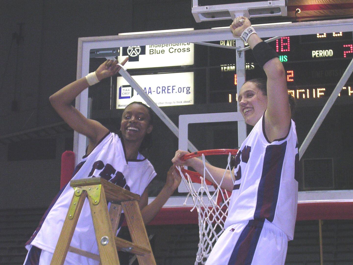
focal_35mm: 100
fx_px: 1020
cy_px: 132
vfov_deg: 14.8
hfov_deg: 19.6
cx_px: 176
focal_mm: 15.2
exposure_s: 1/60.1
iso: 331
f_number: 4.5
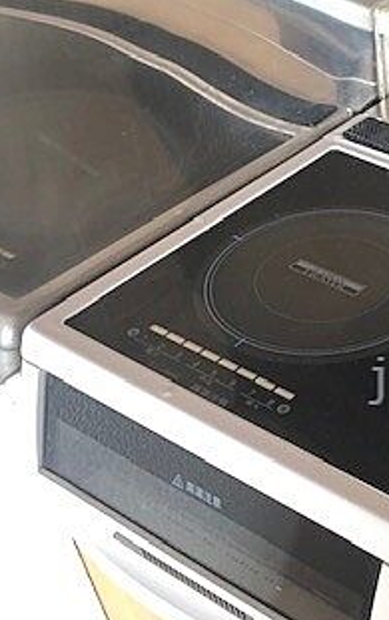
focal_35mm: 61
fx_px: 1032
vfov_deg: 33.3
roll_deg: +1.3
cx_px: 505
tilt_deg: -41.4
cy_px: 381
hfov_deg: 19.7
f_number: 1.8
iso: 40
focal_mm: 3.99
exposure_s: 1/17
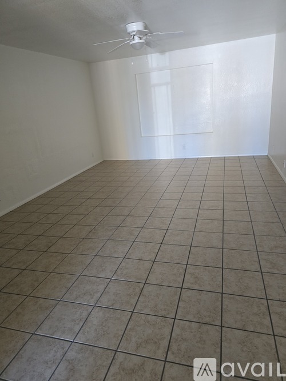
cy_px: 190
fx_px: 253
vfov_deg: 73.9
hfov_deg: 58.9
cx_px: 143
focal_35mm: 23
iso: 640
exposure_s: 1/120
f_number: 1.7
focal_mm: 6.3
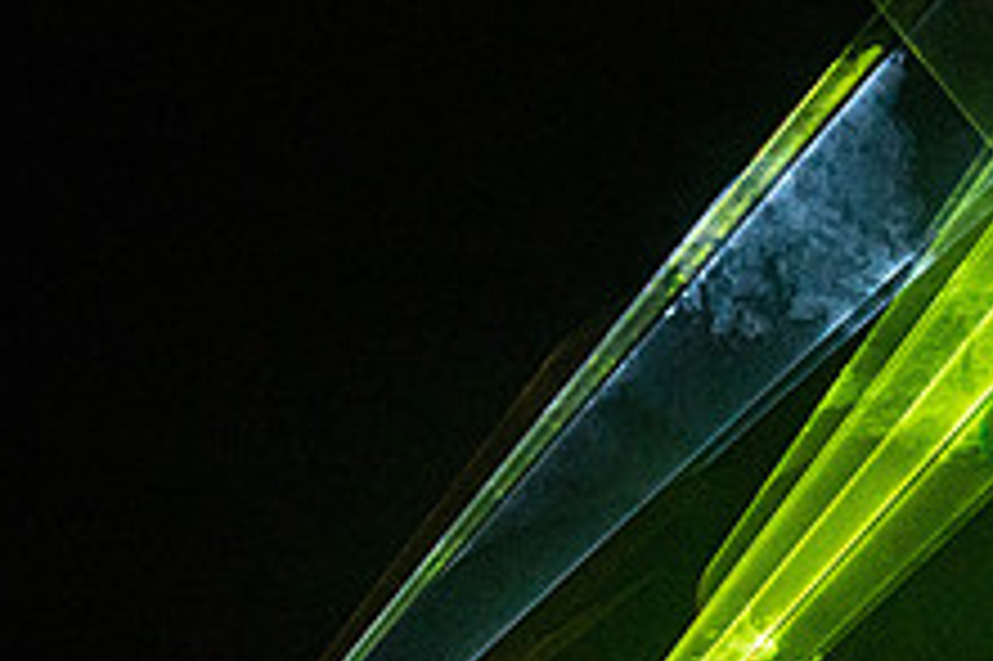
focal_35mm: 231
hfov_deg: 8.8
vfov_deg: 5.9
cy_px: 758
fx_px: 6367
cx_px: 1078
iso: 6400
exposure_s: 1/250
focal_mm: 88
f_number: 5.6
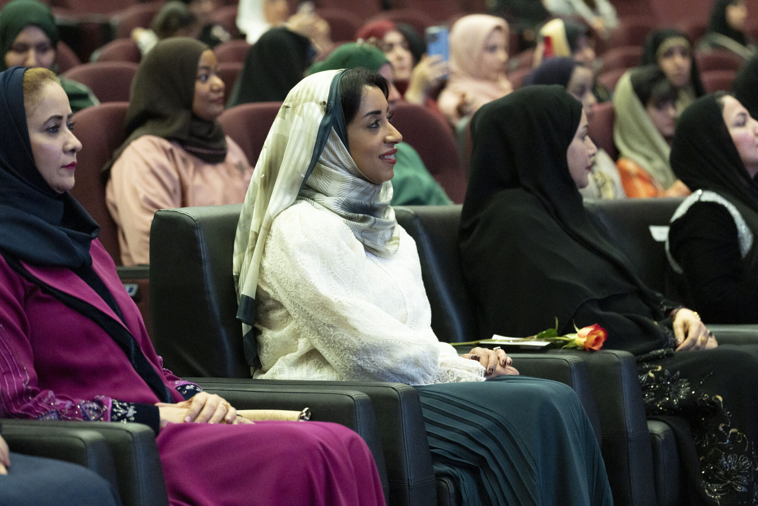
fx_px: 2884
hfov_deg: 15.0
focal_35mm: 137
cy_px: 254
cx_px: 367
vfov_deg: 10.0
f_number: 2.8
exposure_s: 1/160
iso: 2000
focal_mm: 105
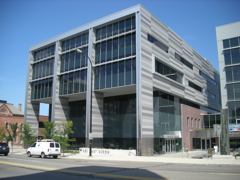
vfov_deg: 40.7
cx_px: 120
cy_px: 90
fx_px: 243
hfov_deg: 52.6
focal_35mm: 35
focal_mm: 5.7
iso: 50
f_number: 5.7
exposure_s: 1/163
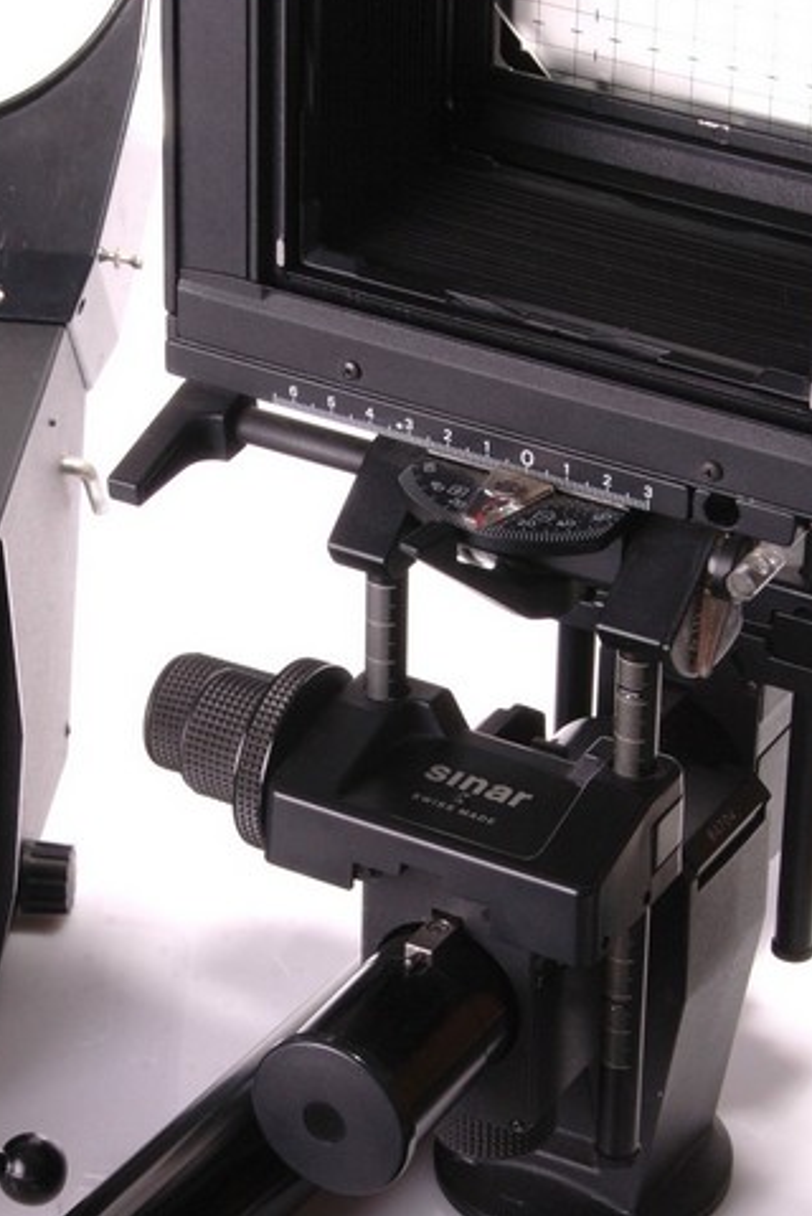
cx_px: 242
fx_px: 5202
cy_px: 652
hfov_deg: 8.9
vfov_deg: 13.3
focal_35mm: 154
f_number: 14
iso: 100
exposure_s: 1/80
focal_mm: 48
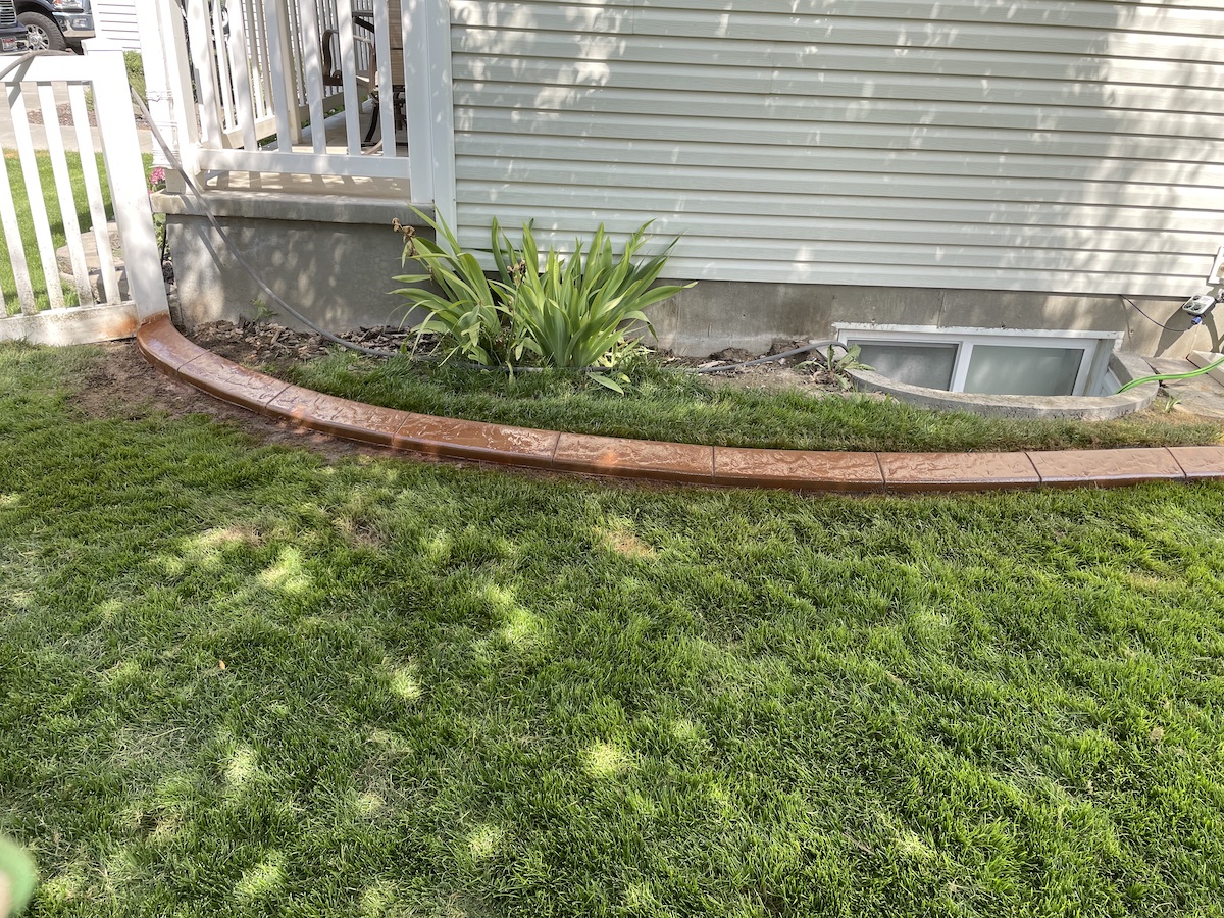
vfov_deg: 53.1
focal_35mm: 26
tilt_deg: -24.3
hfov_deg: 67.3
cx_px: 612
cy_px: 459
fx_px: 919
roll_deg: -2.3
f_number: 1.6
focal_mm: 4.2
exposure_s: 1/498
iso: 32
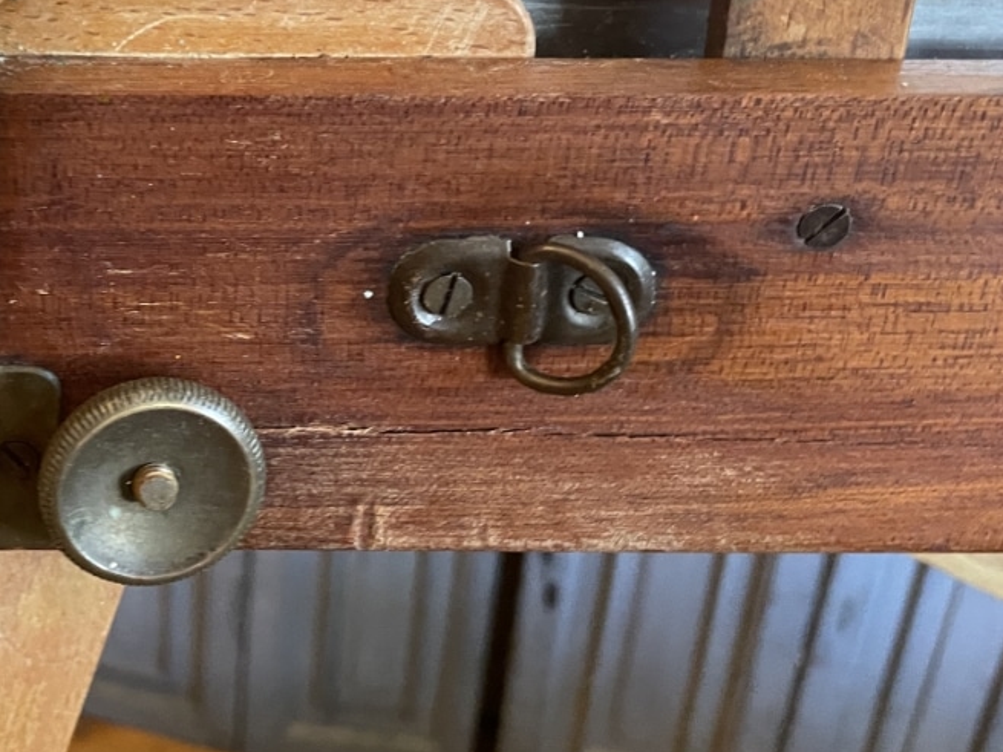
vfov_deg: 30.2
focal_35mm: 48
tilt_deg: -29.6
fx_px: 1391
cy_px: 290
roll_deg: -0.3
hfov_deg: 38.1
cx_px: 189
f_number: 1.6
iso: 500
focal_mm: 4.2
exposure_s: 1/25
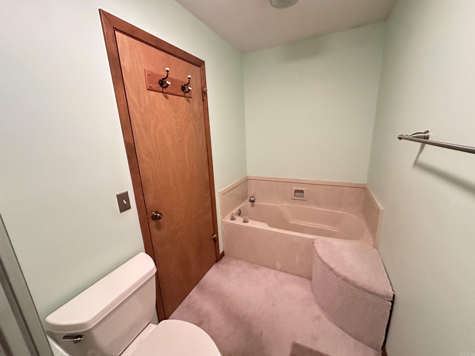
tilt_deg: -12.4
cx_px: 238
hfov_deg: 102.1
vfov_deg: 85.7
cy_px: 178
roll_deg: +2.5
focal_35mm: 14
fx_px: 192
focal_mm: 2.22
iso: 1250
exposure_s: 1/60
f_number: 2.2
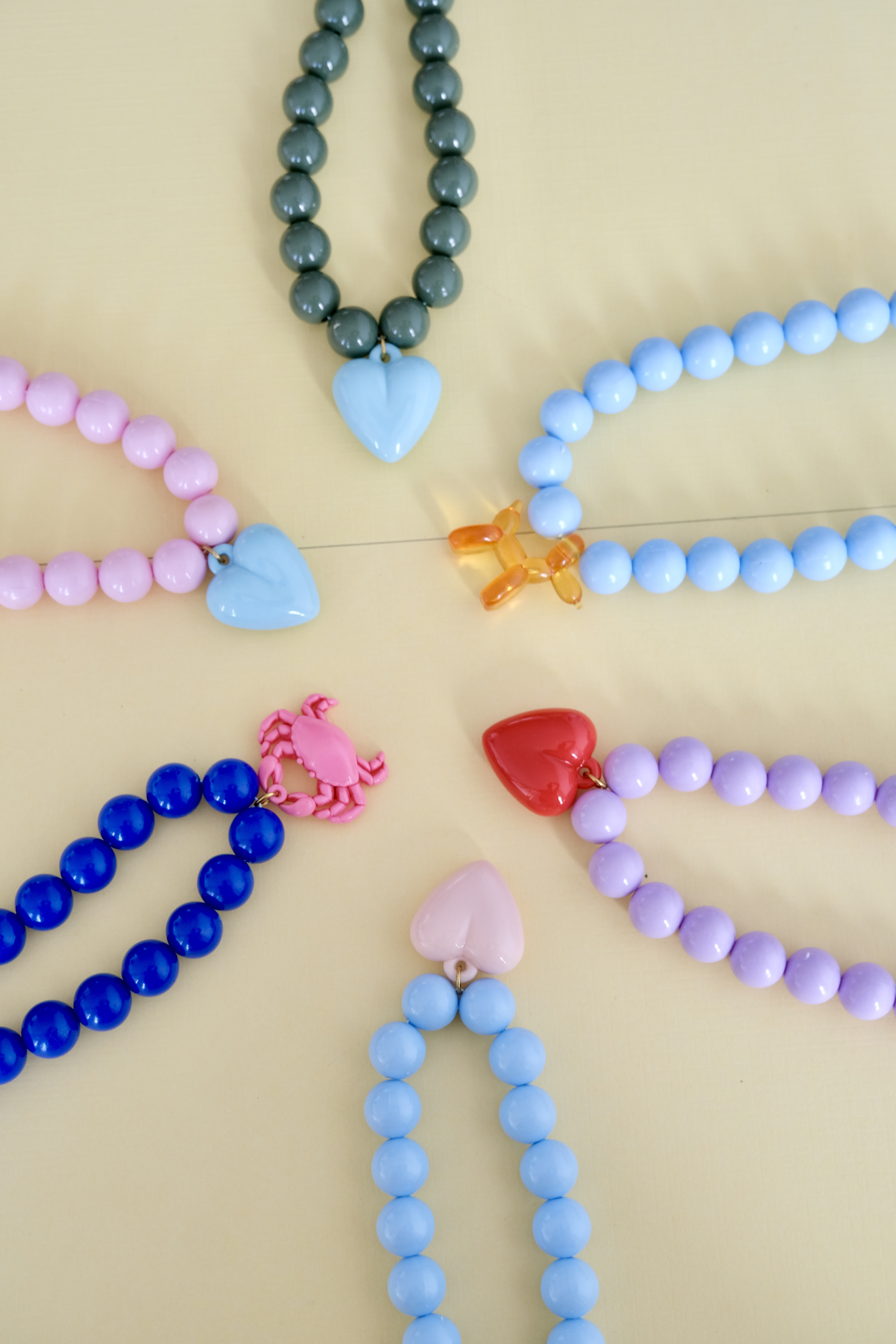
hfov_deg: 27.0
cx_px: 448
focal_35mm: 50
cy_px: 672
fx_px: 1867
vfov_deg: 39.6
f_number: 3.8
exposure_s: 1/100
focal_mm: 33.3
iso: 400
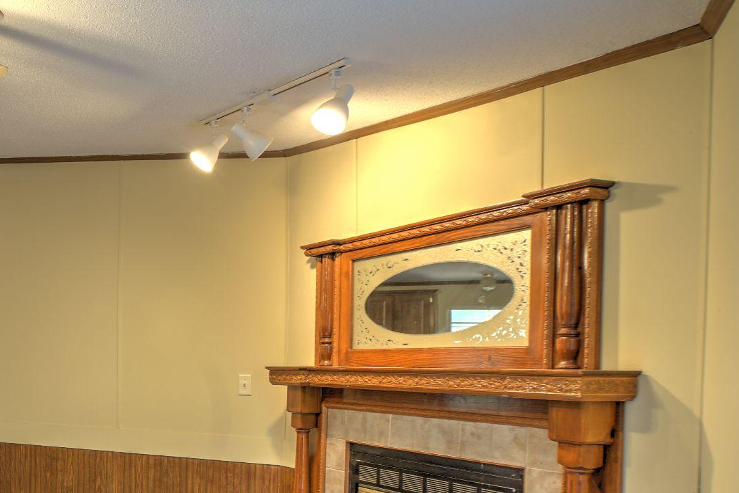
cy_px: 379
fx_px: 760
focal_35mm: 37
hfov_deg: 41.2
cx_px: -78
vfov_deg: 35.0
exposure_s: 1/3.33
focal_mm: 16
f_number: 7.1
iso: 320
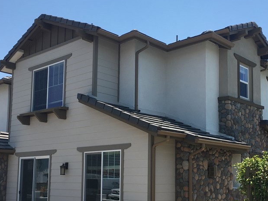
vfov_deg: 30.0
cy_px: 140
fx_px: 372
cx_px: 149
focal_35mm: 48
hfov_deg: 39.6
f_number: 2.2
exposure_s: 1/1399
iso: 25
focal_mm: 4.15
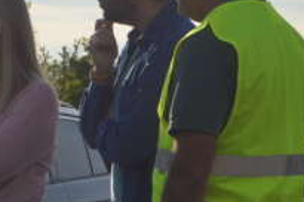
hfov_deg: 6.5
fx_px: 2622
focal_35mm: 311
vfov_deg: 4.4
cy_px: 339
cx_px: -233
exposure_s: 1/320
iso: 100
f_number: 9
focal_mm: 40
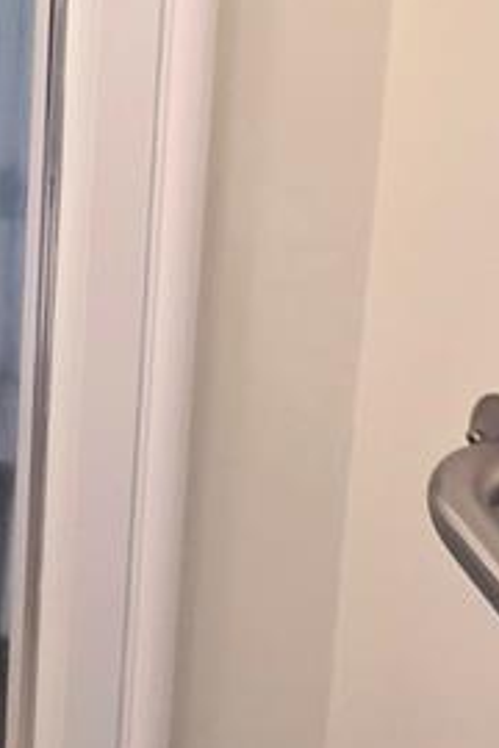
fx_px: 1247
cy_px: -213
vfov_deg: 27.9
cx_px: -286
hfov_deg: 19.3
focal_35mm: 60
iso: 200
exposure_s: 1/60
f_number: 2.2
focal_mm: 2.2
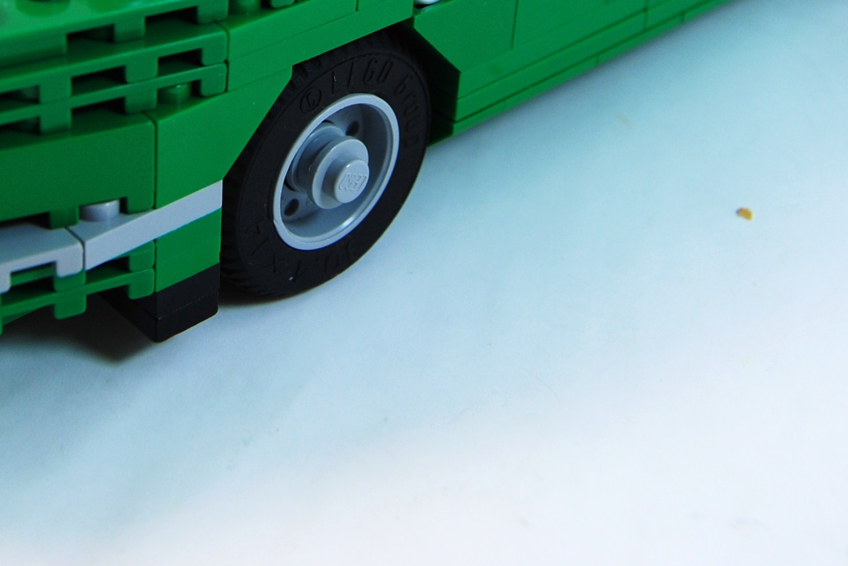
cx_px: 186
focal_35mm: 73
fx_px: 1719
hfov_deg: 27.2
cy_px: -102
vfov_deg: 17.8
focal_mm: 20
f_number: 5.6
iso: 160
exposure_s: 1/125
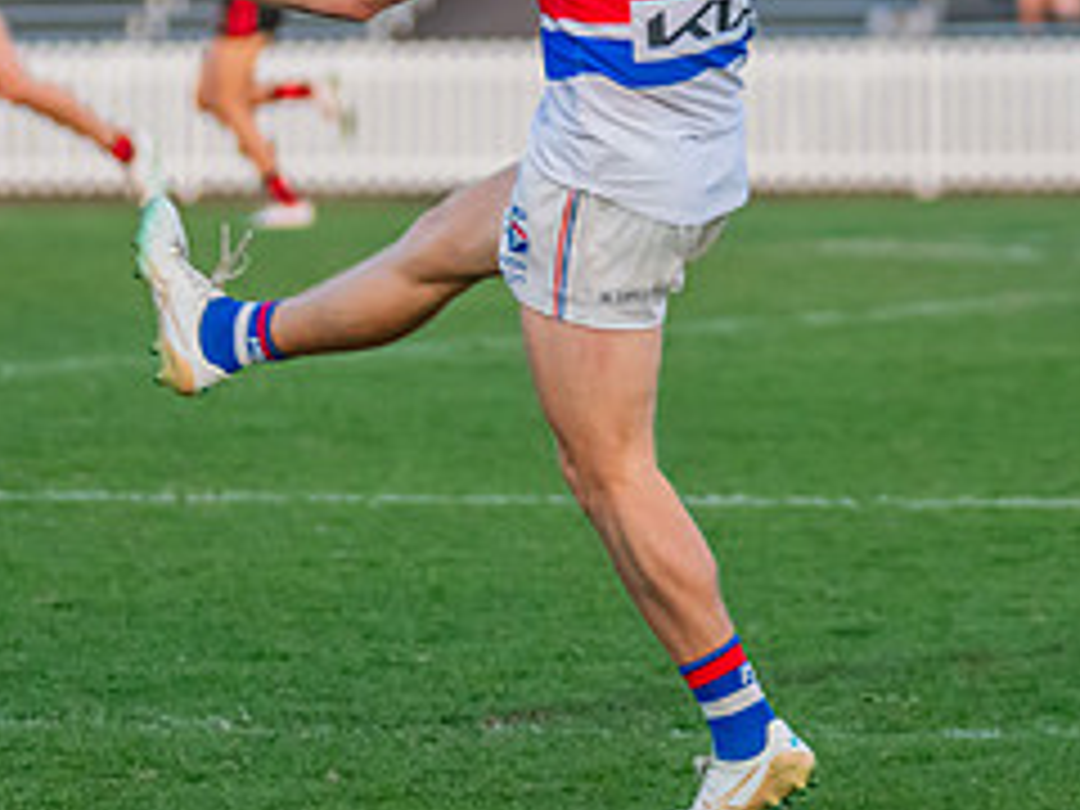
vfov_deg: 2.2
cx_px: 416
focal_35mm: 672
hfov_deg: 3.0
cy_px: 65
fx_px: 20966
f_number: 4
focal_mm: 210
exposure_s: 1/1250
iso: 1800
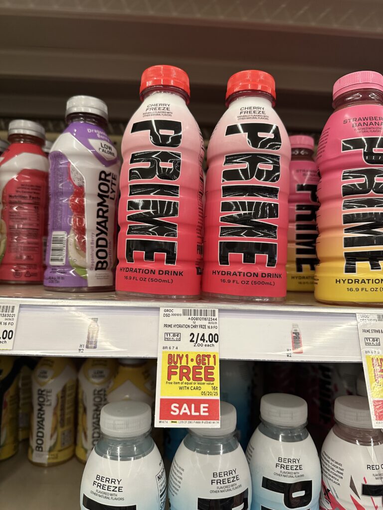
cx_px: 192
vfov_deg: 71.6
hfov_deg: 56.8
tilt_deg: +1.1
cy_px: 255
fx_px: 354
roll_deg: -3.0
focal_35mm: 24
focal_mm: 6.86
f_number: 1.78
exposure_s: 1/110
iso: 250
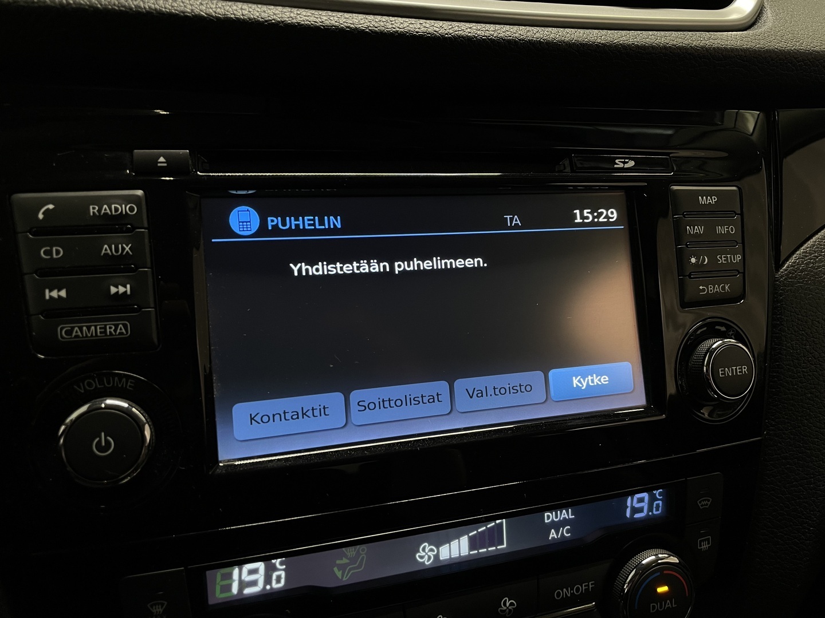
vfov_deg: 53.1
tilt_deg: -27.7
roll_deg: -4.9
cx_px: 412
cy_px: 309
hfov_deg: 67.3
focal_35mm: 26
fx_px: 620
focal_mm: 4.2
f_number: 1.6
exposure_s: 1/50
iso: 100
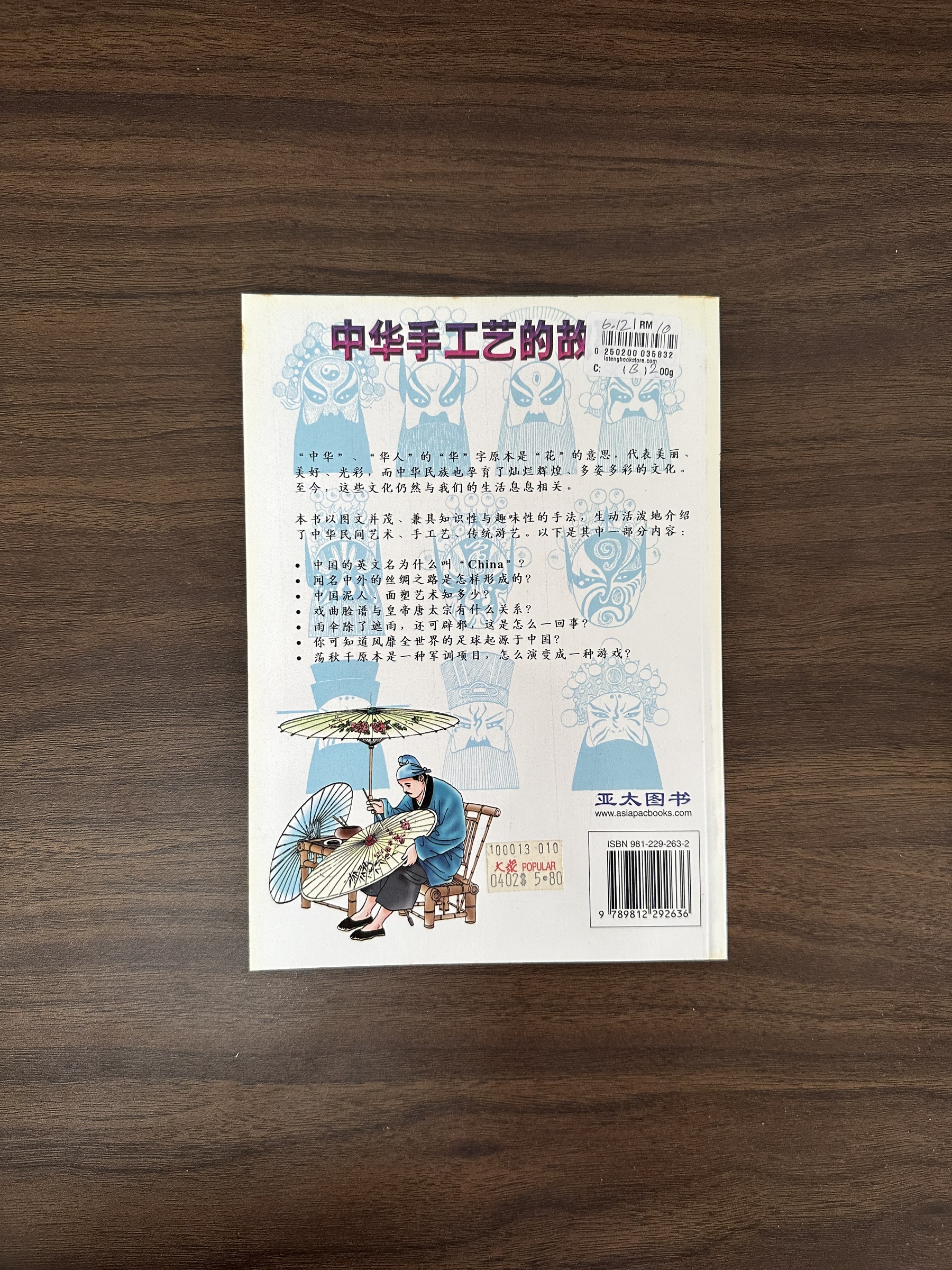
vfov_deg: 71.6
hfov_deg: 56.8
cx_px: 476
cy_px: 635
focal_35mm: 24
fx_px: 880
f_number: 1.78
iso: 250
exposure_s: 1/50
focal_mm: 6.86
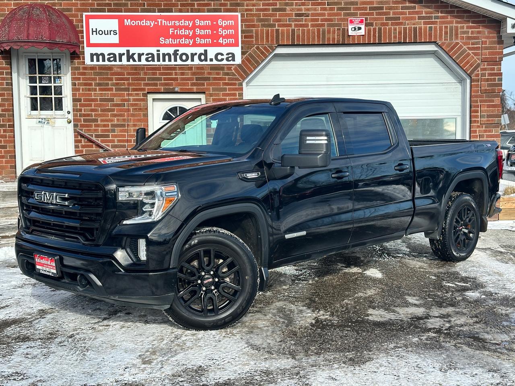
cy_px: 193
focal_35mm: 48
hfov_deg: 39.7
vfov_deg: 30.3
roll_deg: +0.9
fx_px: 714
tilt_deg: -5.1
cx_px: 258
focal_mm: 6.86
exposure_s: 1/2667
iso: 64
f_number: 1.78
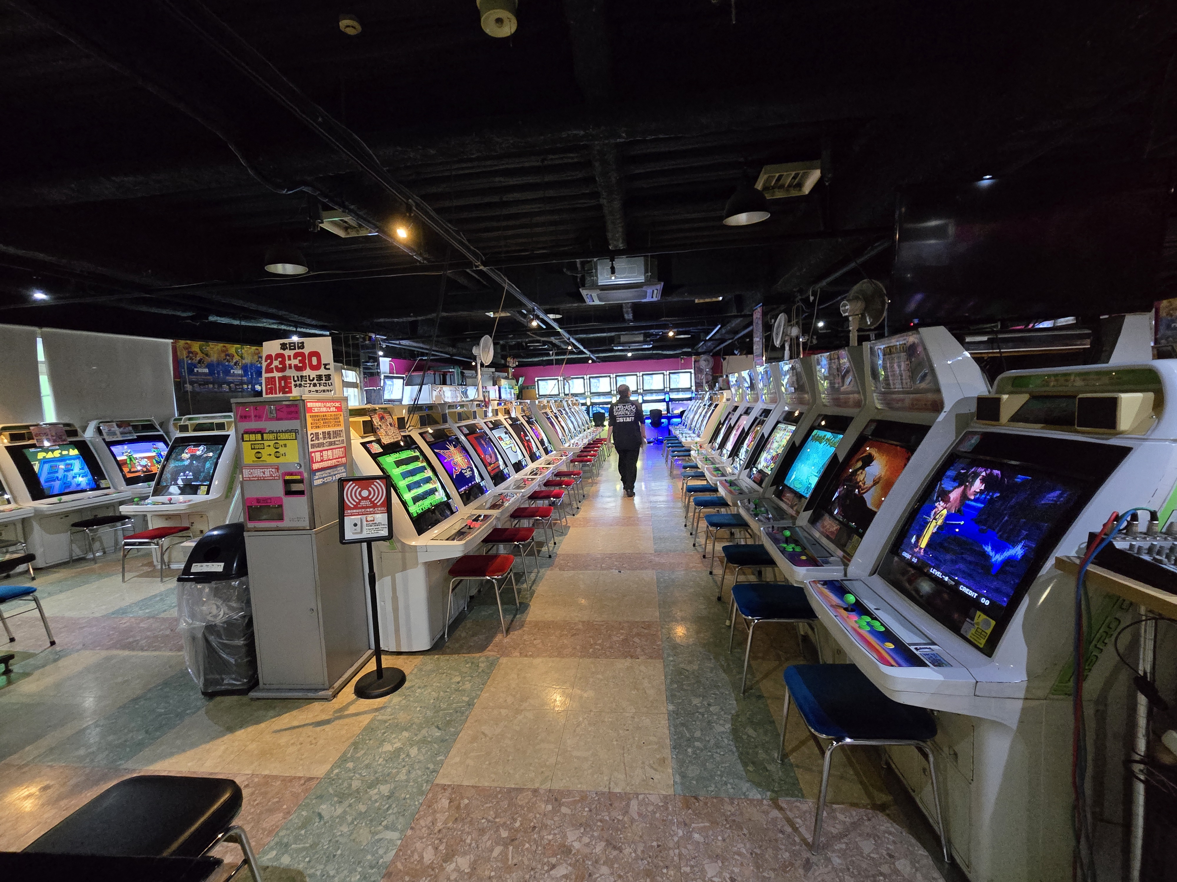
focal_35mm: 13
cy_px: 441
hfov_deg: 106.2
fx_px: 442
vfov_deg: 89.9
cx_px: 588
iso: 1250
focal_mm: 2.2
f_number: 2.2
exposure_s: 1/50
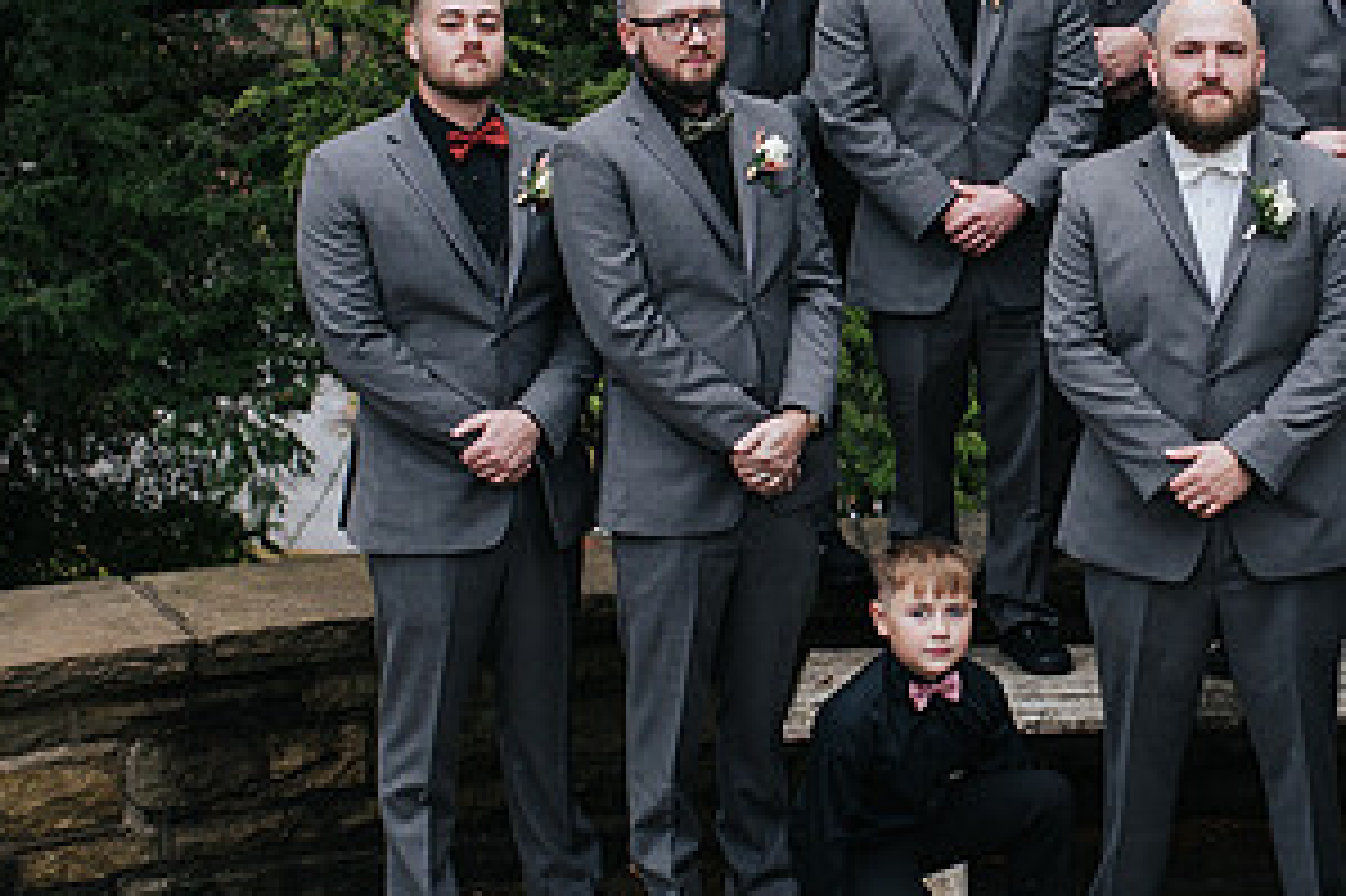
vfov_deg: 15.5
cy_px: 422
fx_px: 3288
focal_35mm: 88
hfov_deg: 22.7
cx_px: 1115
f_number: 3.2
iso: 800
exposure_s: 1/400
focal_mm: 35
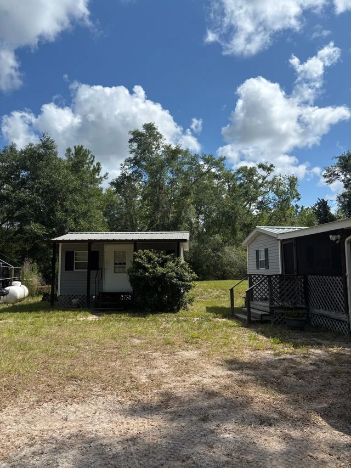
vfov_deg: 67.3
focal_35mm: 26
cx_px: 176
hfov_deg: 53.1
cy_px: 234
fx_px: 351
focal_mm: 5.96
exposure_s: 1/4082
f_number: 1.6
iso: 50
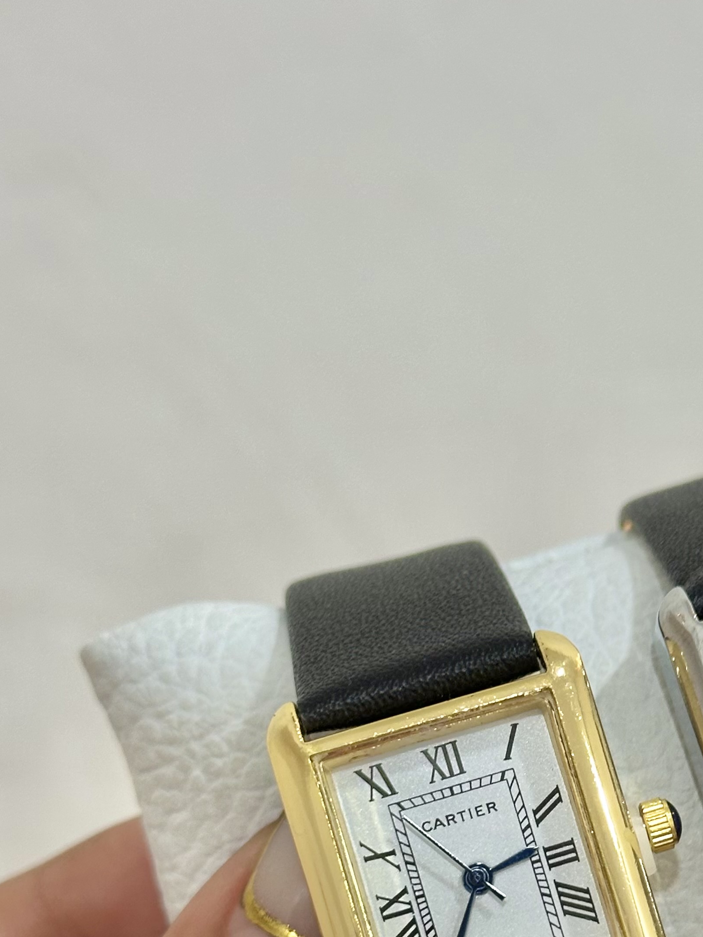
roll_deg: -0.6
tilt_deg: -19.8
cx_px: 636
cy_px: 840
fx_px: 2437
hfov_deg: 16.2
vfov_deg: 21.3
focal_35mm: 90
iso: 125
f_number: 1.78
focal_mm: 6.86
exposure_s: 1/60
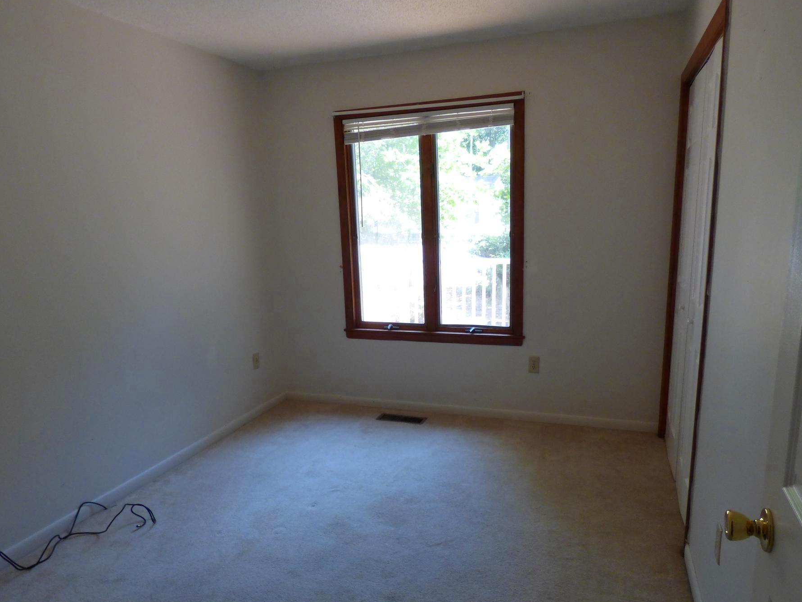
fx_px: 533
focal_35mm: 23
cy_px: 342
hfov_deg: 73.9
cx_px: 403
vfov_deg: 58.7
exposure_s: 1/60
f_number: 2.8
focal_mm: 3.58
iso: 250
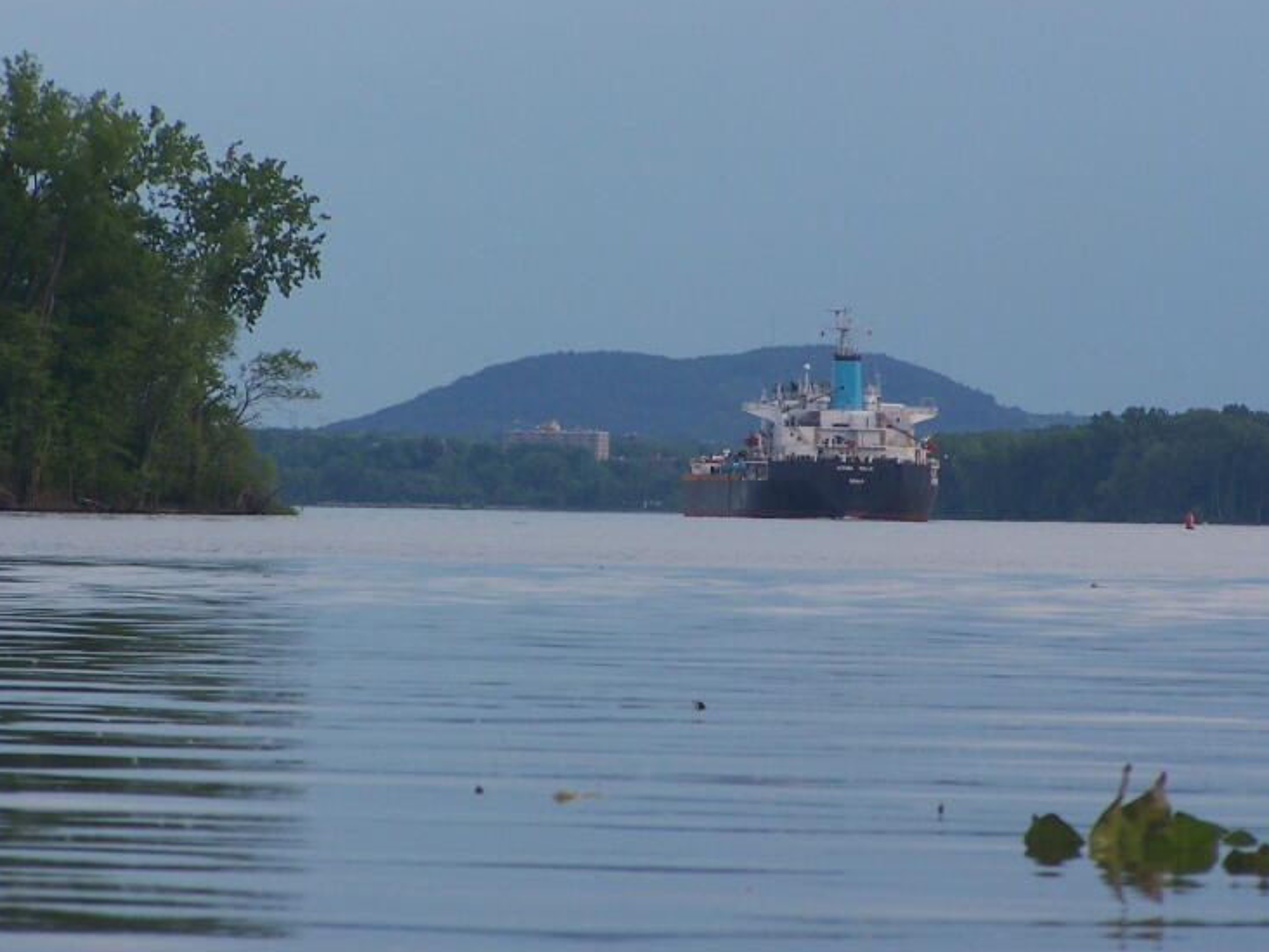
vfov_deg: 4.1
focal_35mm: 361
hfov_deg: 5.5
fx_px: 13234
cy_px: 425
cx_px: 678
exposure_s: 1/800
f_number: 3.6
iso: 80
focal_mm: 42.8
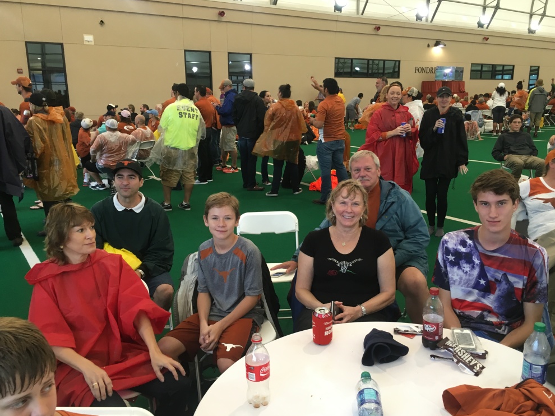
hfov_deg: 60.0
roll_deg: +0.4
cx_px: 283
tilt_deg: -13.0
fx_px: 481
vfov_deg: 46.8
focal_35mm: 30
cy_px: 213
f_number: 2.2
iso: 80
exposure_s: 1/30
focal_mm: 4.15
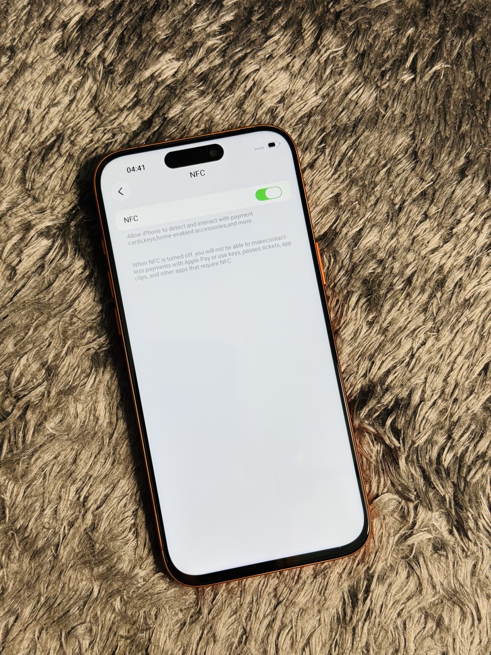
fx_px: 908
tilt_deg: -83.0
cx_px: 246
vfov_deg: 39.7
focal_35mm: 48
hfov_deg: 30.3
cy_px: 328
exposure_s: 1/228
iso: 64
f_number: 1.78
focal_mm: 6.76
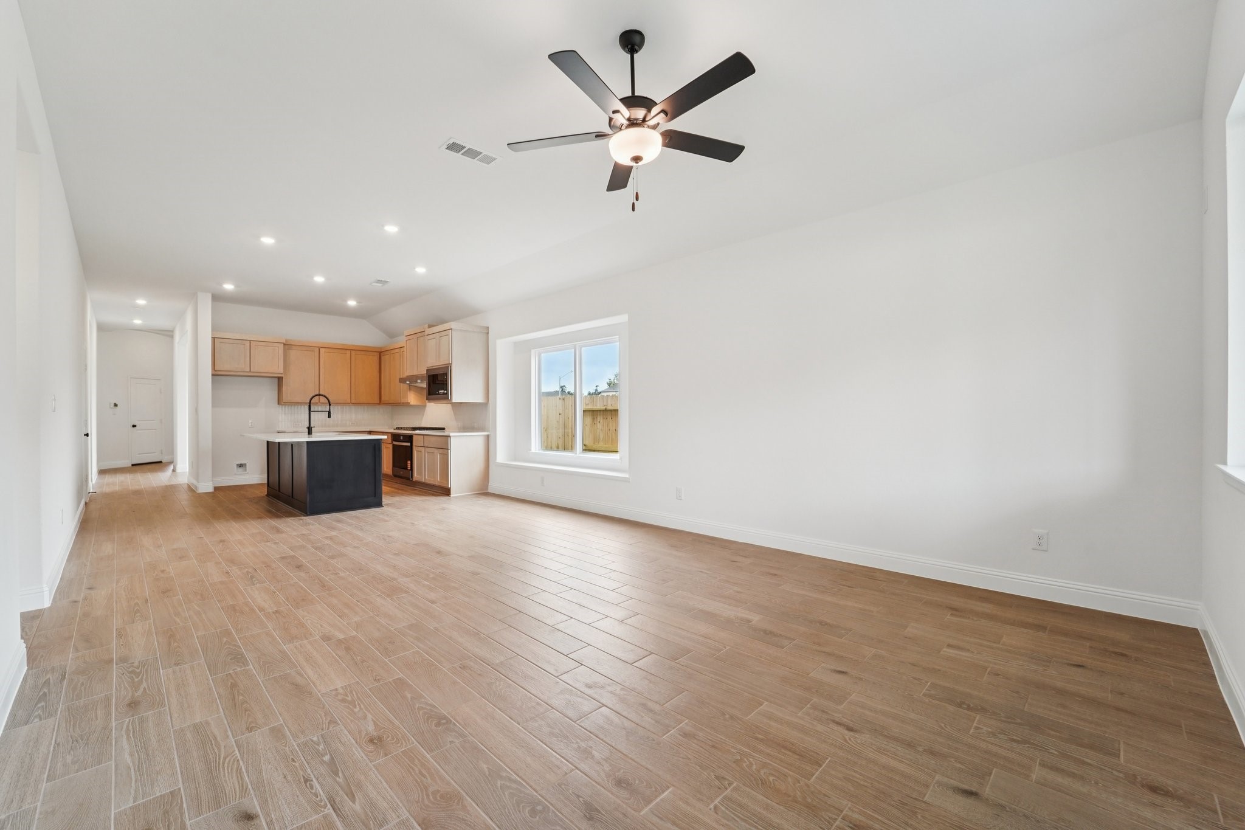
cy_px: 415
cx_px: 622
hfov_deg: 104.3
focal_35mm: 14
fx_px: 484
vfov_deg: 81.2
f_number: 8
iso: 500
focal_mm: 14
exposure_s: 1/80
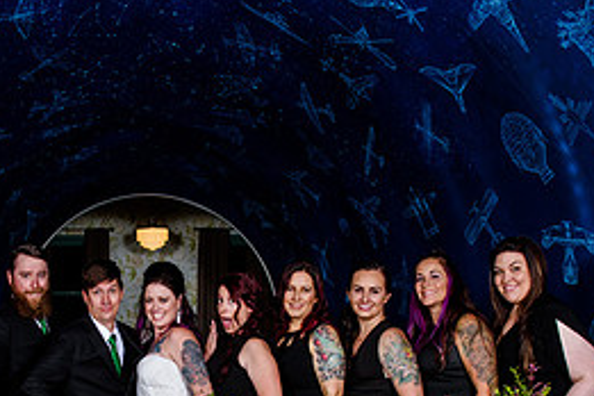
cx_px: 143
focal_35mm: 66
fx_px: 1089
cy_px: 379
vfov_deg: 20.1
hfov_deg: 30.0
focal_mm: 27
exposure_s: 1/160
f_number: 6.3
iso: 640
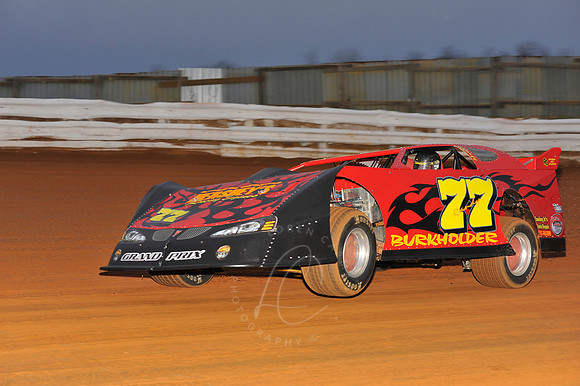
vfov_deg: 14.8
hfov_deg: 22.2
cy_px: 193
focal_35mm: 92
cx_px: 290
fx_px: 1481
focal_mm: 92
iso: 500
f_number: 5.6
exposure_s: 1/250
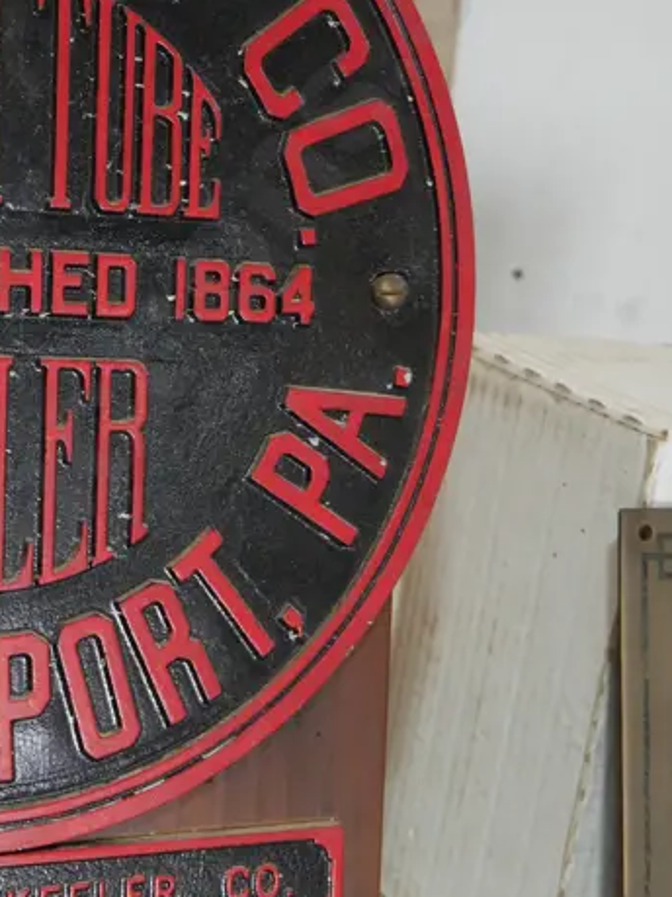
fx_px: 1735
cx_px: 50
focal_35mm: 67
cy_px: 496
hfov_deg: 21.4
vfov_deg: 29.0
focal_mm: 15
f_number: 3.6
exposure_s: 1/60
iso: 400
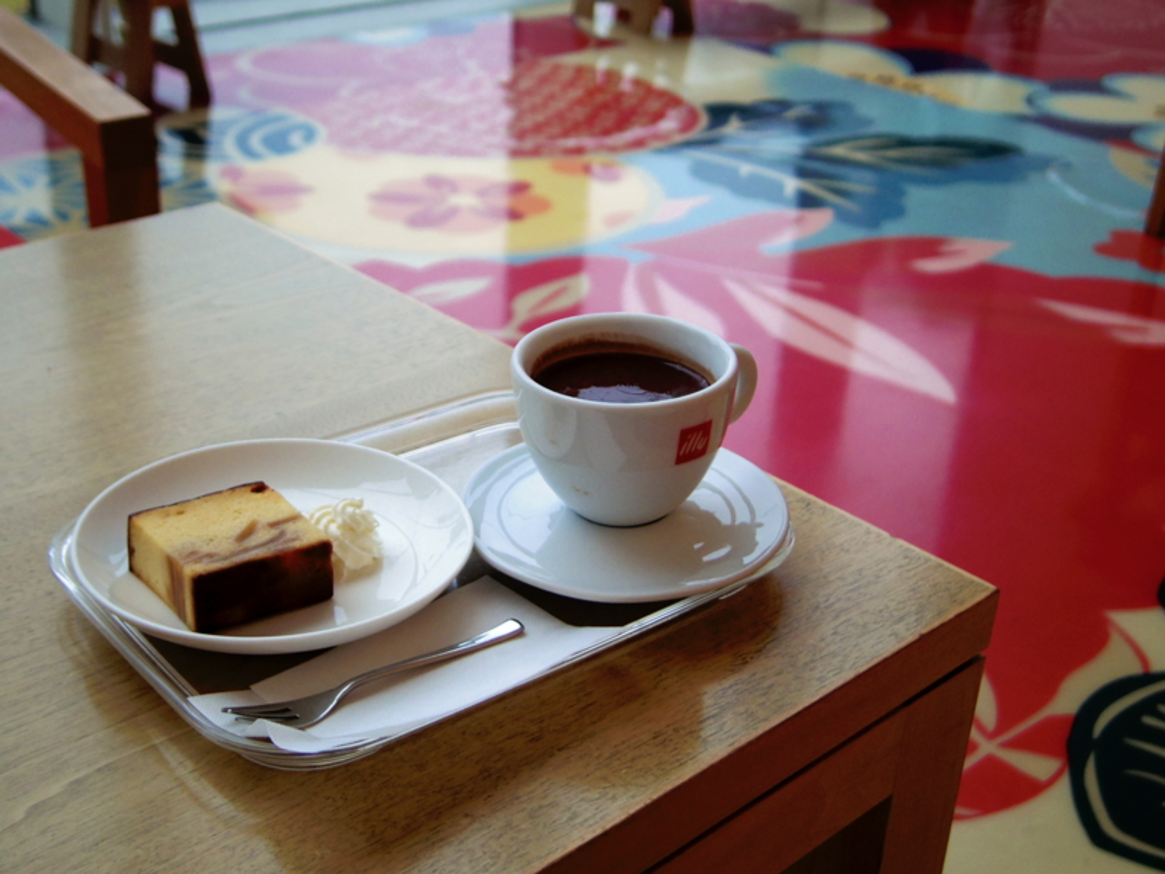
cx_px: 582
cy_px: 437
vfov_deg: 30.9
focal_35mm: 47
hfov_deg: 40.4
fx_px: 1582
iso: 200
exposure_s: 1/125
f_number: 1.9
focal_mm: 8.5
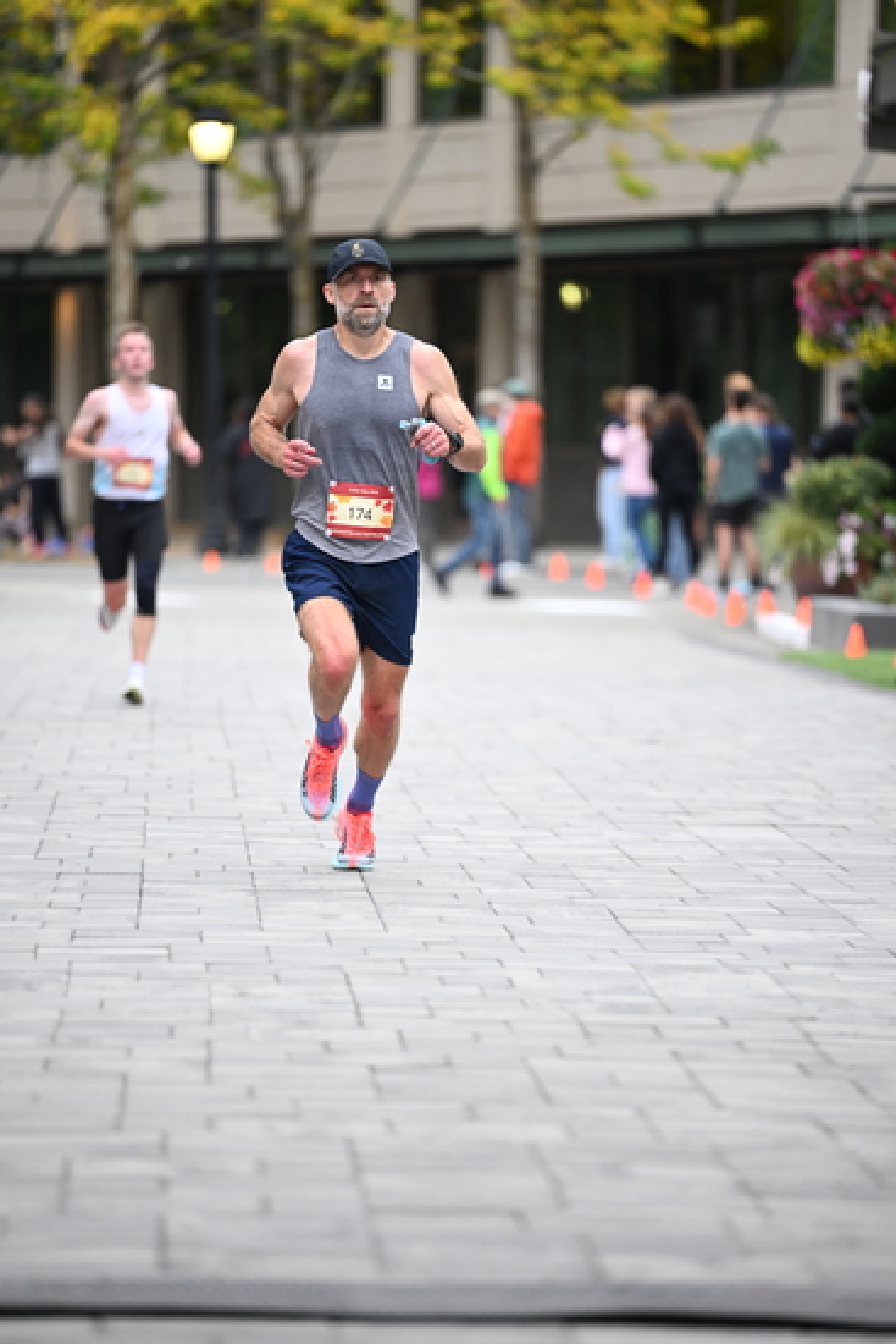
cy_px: 672
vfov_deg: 10.3
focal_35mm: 200
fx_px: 7461
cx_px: 448
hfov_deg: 6.9
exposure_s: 1/1250
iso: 1600
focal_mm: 200
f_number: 2.8
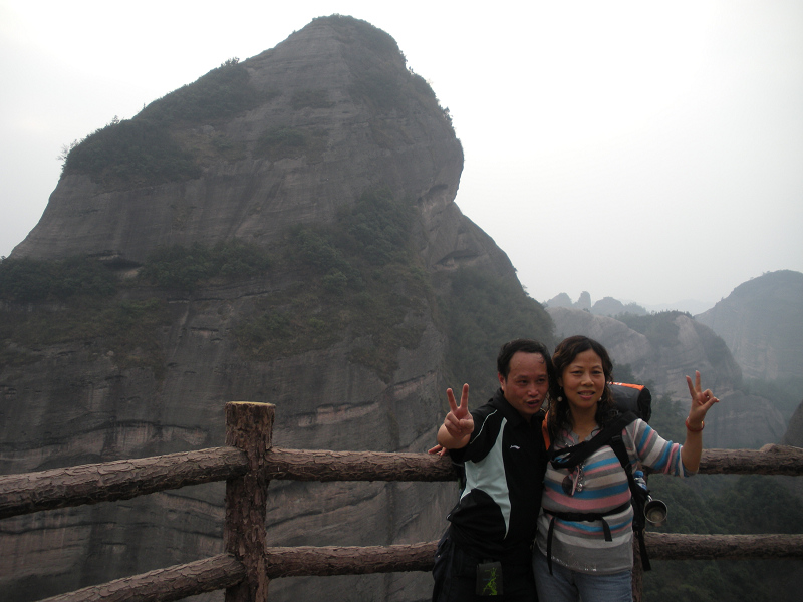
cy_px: 301
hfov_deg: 51.4
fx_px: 835
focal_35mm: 36
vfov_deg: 39.7
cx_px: 402
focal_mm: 6.3
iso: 64
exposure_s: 1/198
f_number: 3.5
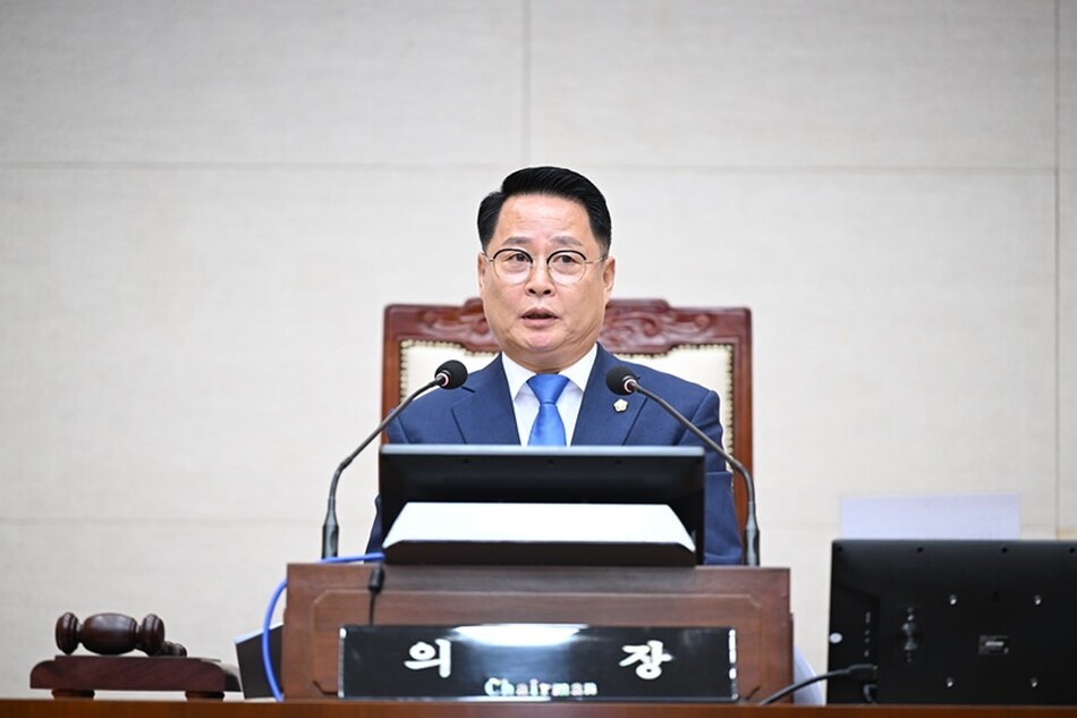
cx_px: 538
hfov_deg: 10.3
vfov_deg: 6.9
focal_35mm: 200
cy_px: 359
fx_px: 5982
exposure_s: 1/200
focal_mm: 200
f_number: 2.8
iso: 1000
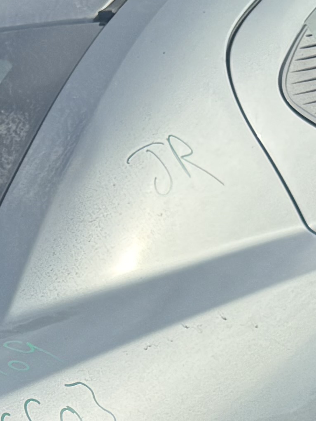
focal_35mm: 134
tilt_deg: -16.1
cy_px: 710
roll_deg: +8.1
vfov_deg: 13.5
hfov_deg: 10.5
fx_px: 1631
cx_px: -240
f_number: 1.78
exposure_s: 1/2232
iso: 80
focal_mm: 6.76
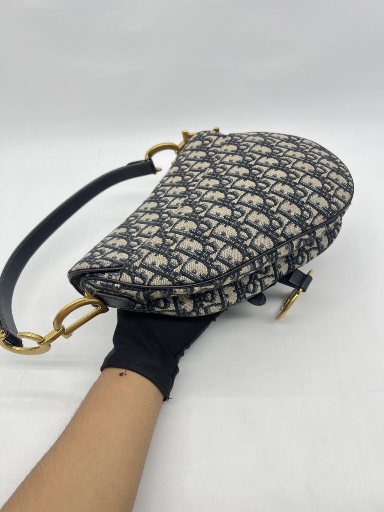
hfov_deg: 53.1
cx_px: 192
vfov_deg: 67.3
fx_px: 385
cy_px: 256
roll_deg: +0.6
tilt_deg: -43.4
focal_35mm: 26
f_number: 1.5
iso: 40
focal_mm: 5.7
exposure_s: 1/100
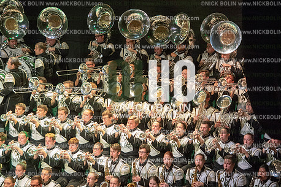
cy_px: 89
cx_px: 152
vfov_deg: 7.2
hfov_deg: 10.8
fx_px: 1482
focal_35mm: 190
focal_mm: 150
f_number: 2.8
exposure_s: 1/640
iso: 8000
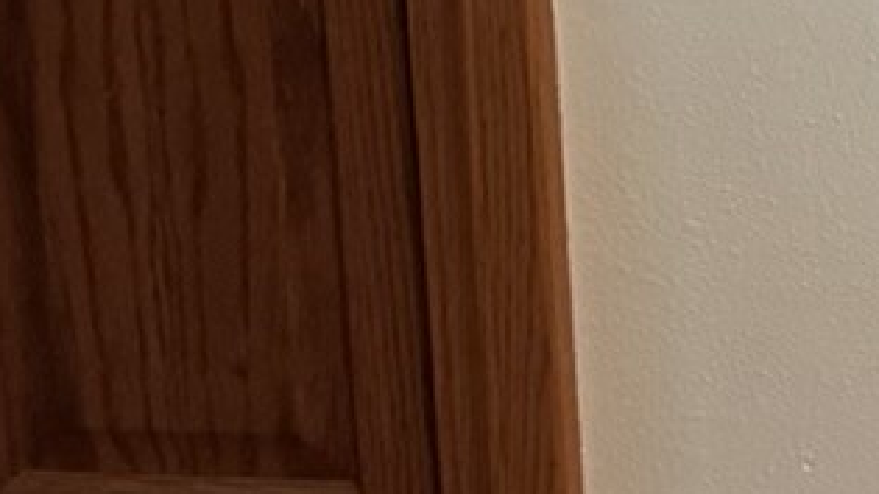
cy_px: -876
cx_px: 2514
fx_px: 3961
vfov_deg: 6.6
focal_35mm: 170
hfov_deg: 10.0
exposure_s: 1/60
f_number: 1.78
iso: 400
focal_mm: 6.76
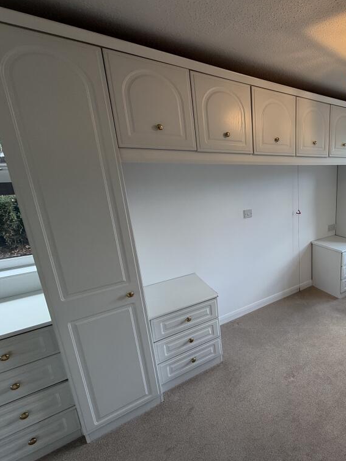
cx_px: 312
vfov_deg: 84.7
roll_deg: -0.1
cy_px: 228
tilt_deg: -13.4
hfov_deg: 58.6
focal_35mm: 19
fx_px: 253
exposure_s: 1/100
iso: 80
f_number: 2.2
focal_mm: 2.22
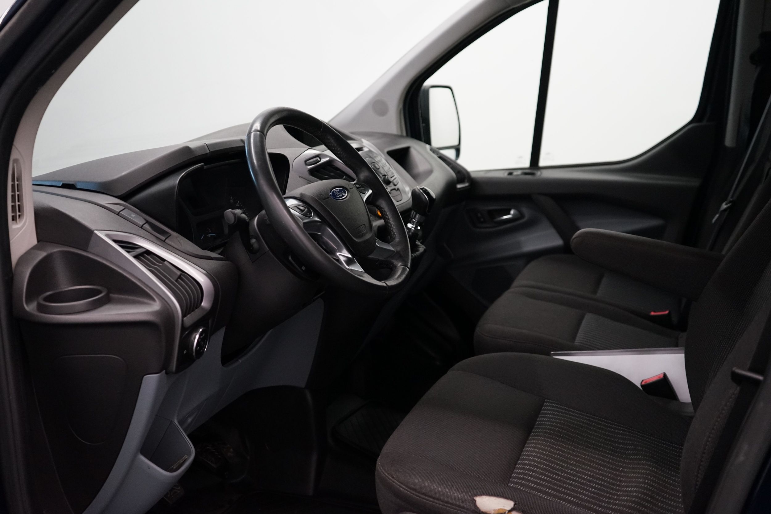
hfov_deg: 57.2
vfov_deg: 40.0
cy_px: 257
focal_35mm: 33
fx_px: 707
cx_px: 386
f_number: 4
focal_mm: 33
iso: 2500
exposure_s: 1/160
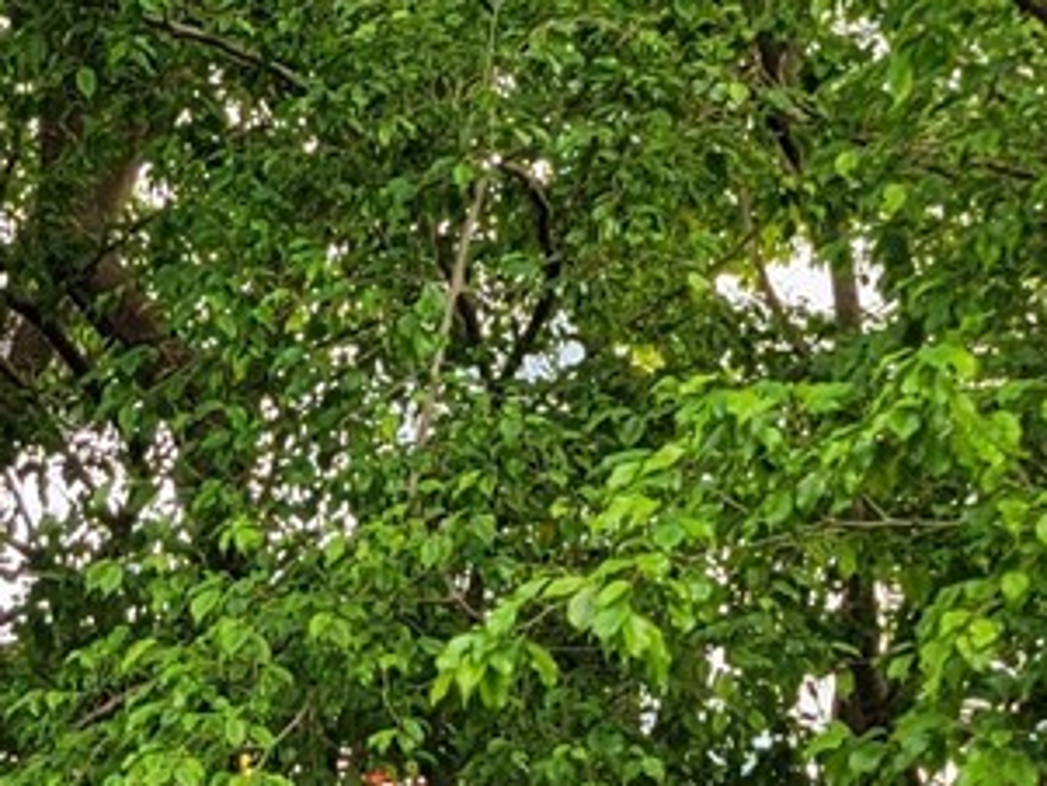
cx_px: -529
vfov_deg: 10.7
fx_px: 4176
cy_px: 696
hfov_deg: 13.5
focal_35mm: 138
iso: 40
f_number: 1.8
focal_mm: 5.4
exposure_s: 1/184
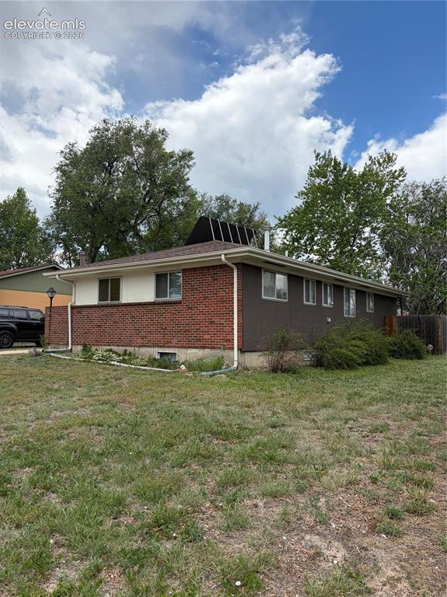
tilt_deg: +3.7
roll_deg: -0.4
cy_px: 298
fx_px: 448
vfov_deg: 67.3
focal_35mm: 26
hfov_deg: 53.0
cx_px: 224
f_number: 1.6
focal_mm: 5.96
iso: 64
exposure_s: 1/3125
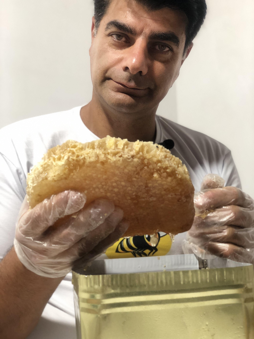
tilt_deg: +3.4
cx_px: 127
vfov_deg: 36.8
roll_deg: +2.7
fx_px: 509
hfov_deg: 28.0
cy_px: 170
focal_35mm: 52
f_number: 2.4
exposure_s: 1/20
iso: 160
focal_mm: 6
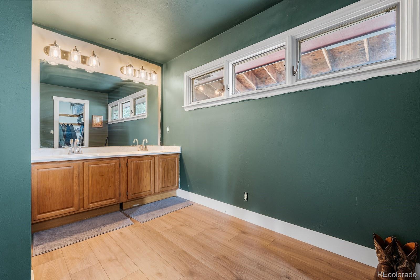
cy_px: 140
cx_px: 210
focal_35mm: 16
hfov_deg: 96.7
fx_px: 187
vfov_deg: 73.8
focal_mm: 16
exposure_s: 1.6
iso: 500
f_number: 8
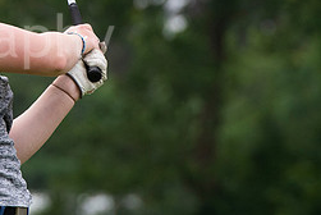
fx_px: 6177
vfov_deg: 2.0
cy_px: -24
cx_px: -49
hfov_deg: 3.0
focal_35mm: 692
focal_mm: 200
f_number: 5.6
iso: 800
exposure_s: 1/1250
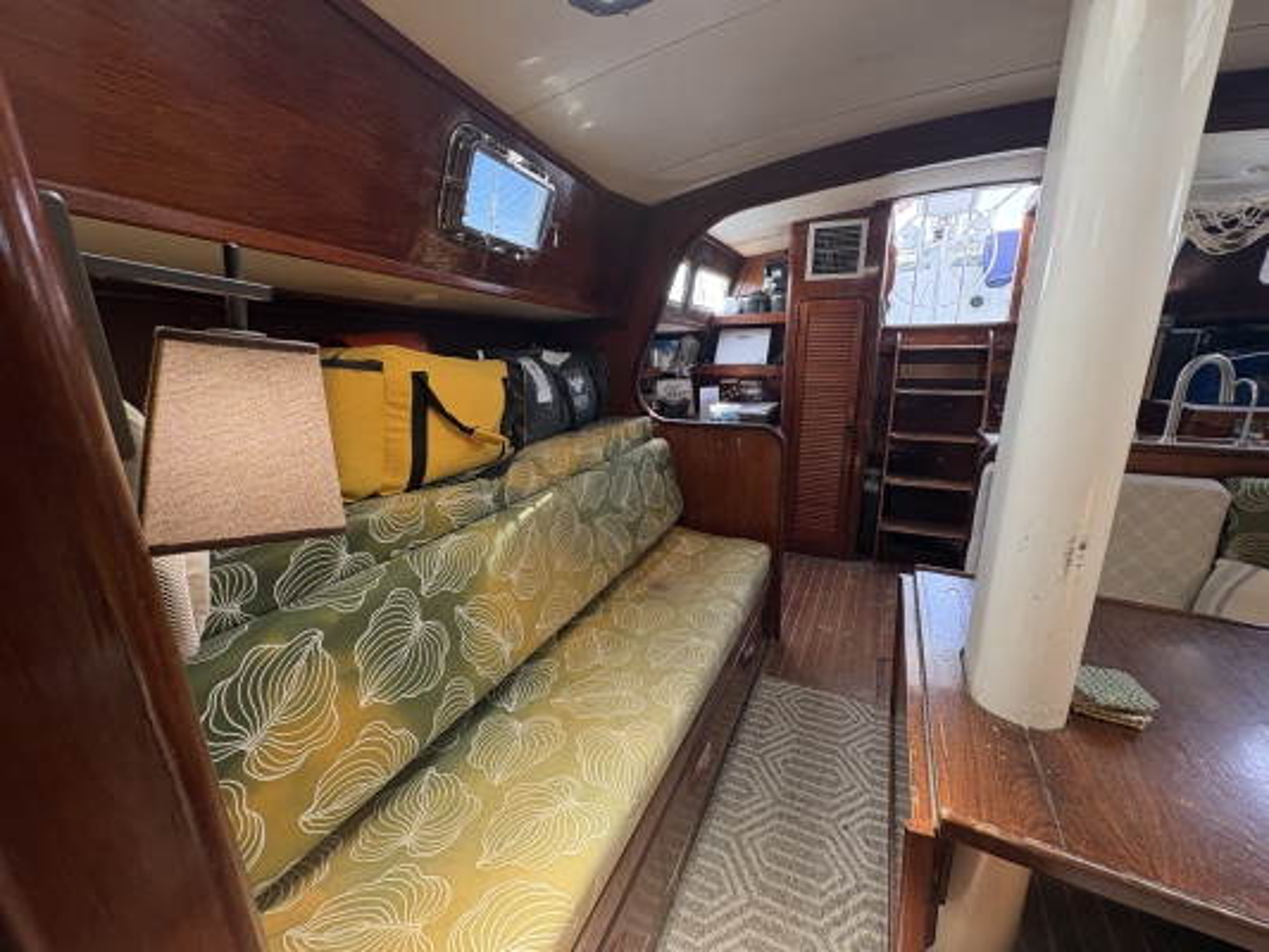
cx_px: 634
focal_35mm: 14
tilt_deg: -15.0
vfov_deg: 85.7
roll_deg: +0.1
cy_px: 476
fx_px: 513
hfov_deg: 102.1
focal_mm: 2.22
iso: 200
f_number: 2.2
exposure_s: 1/99
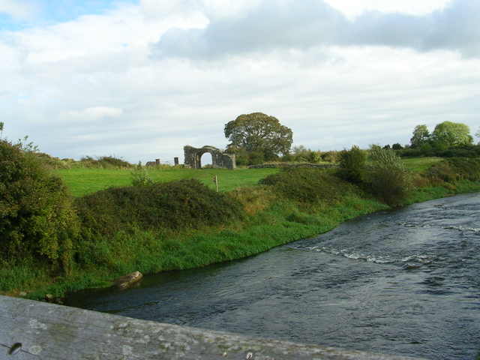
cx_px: 240
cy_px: 180
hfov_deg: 49.0
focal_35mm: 38
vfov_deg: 37.7
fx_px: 527
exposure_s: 1/147
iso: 50
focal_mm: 5.8
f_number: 5.6
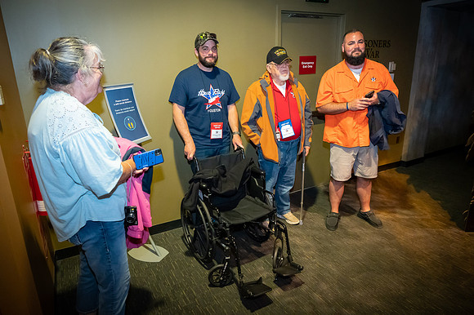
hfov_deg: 73.8
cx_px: 237
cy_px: 158
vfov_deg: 53.1
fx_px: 316
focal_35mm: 24
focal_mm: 24
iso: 11400
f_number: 5.6
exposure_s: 1/50
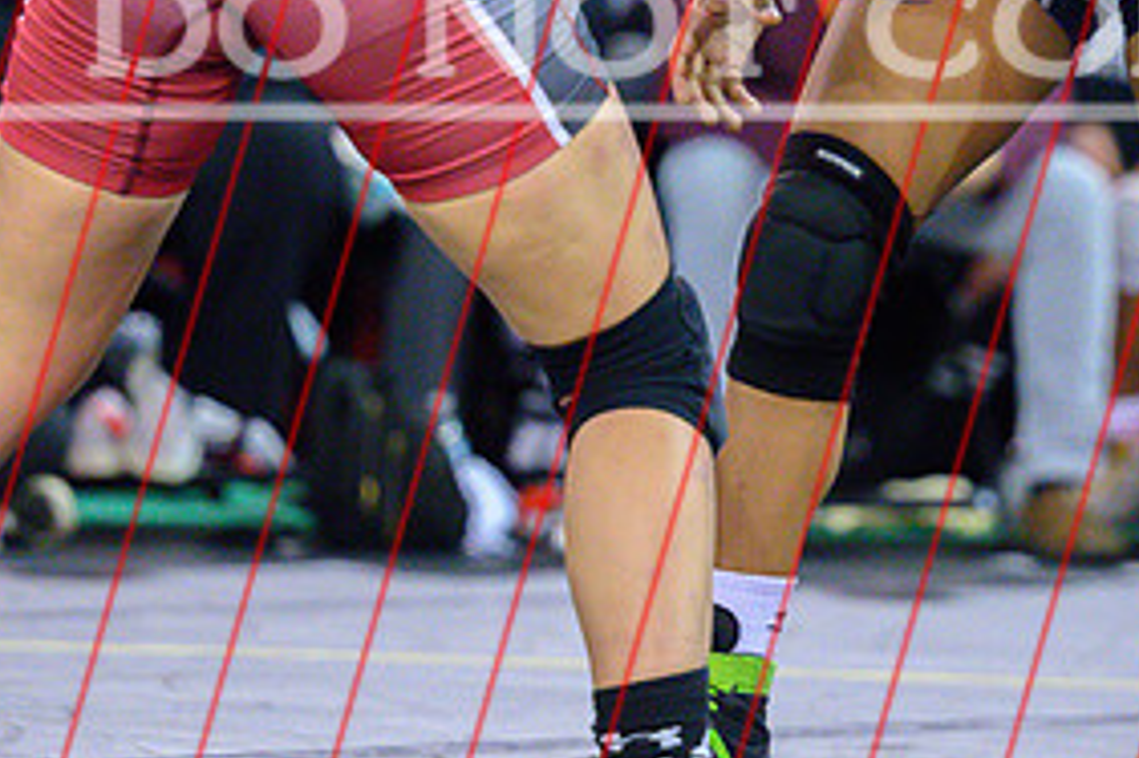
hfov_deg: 6.3
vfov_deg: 4.2
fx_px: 10308
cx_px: 772
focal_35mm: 326
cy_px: -57
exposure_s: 1/800
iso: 9000
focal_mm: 135
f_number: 2.8
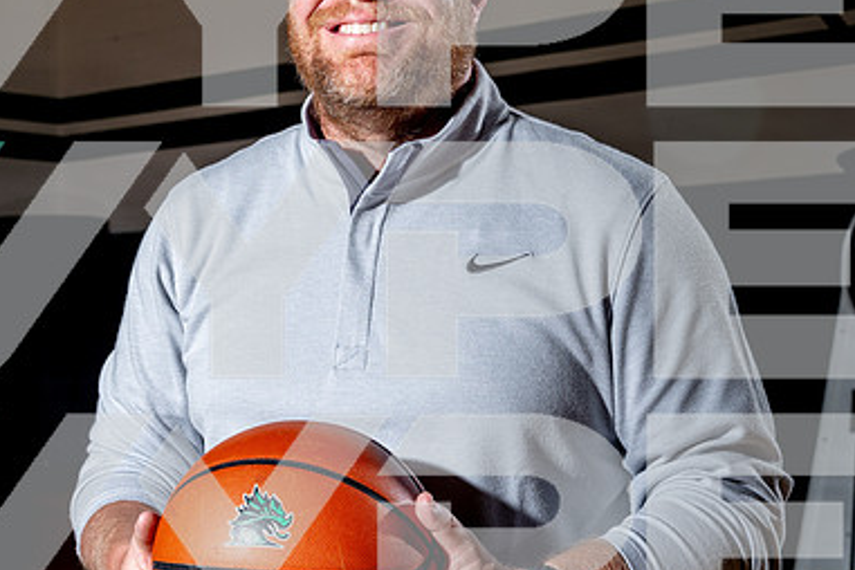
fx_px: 1829
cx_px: 293
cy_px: 261
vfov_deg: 17.7
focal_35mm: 77
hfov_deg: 26.2
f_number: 6.3
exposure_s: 1/125
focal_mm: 47
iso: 100
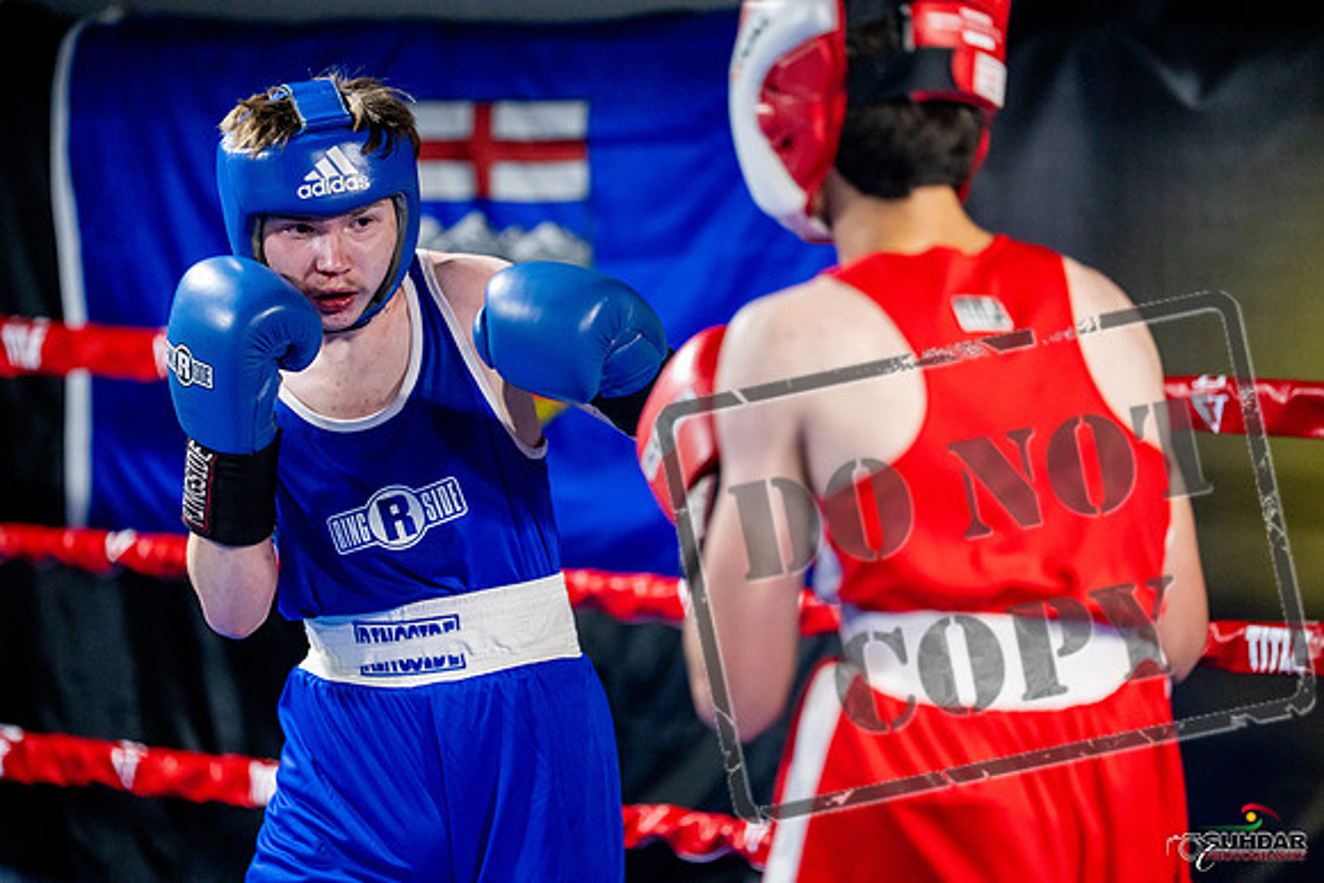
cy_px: 442
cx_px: 662
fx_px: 5187
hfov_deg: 14.5
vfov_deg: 9.7
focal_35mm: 141
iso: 4000
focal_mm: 141
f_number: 2
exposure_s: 1/1000
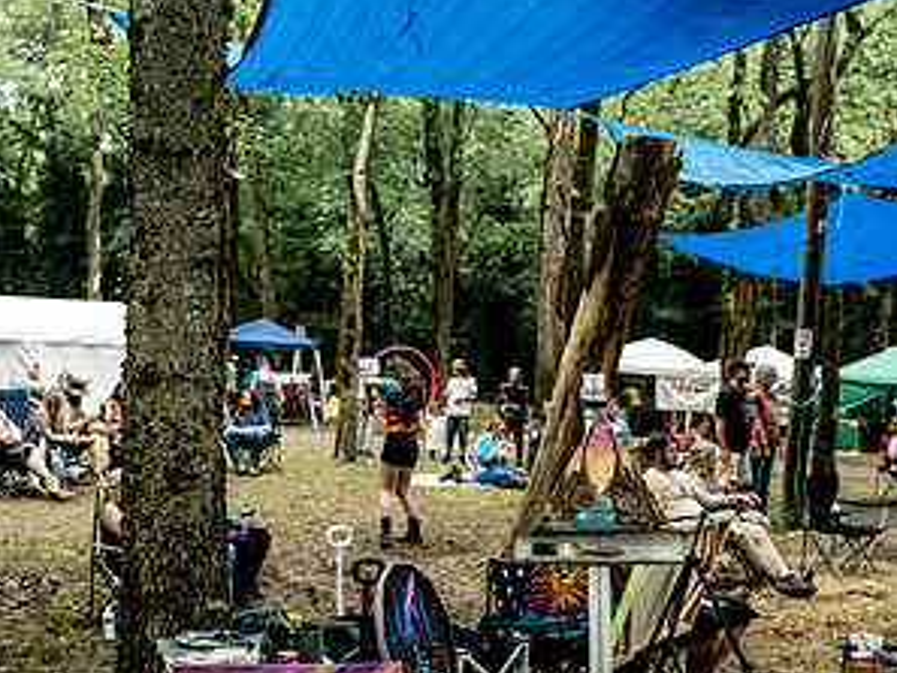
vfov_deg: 27.9
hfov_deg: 37.5
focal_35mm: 51
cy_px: 546
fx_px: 1322
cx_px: 450
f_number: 4
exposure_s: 1/400
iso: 800
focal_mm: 35
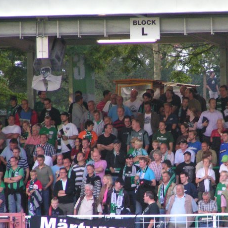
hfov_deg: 3.0
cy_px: 141
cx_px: 154
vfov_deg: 3.0
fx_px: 4352
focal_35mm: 584
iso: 200
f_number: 3.5
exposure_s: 1/160
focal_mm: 58
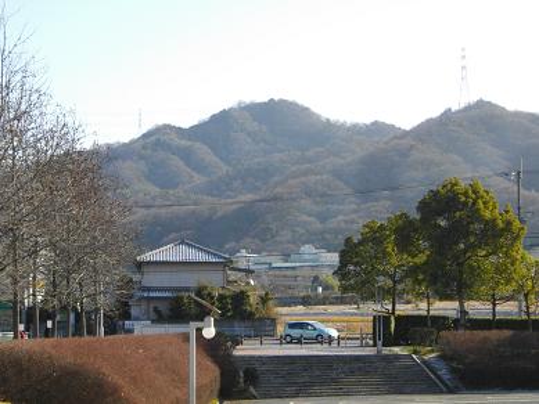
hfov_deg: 20.4
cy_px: 202
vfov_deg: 15.4
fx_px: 1495
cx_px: 270
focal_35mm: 96
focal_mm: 17.1
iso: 100
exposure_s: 1/250
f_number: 5.2
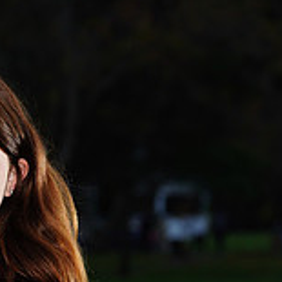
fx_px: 4507
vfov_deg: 3.6
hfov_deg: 3.6
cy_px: 418
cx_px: -46
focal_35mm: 489
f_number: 9
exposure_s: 1/250
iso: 200
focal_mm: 154
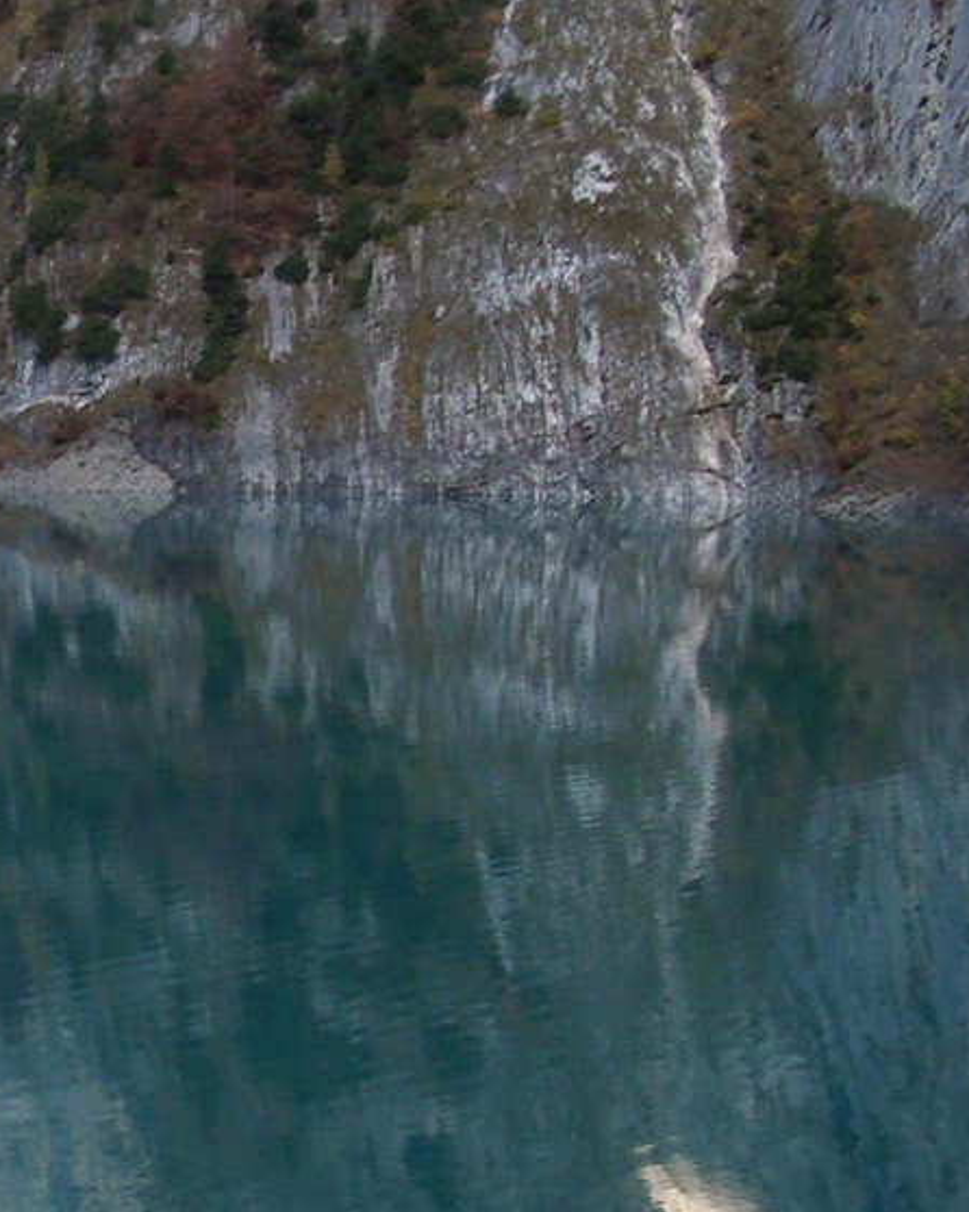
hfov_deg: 14.8
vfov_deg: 19.5
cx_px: -402
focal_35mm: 98
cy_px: 797
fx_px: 3515
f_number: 2.6
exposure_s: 1/125
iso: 80
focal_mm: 5.8
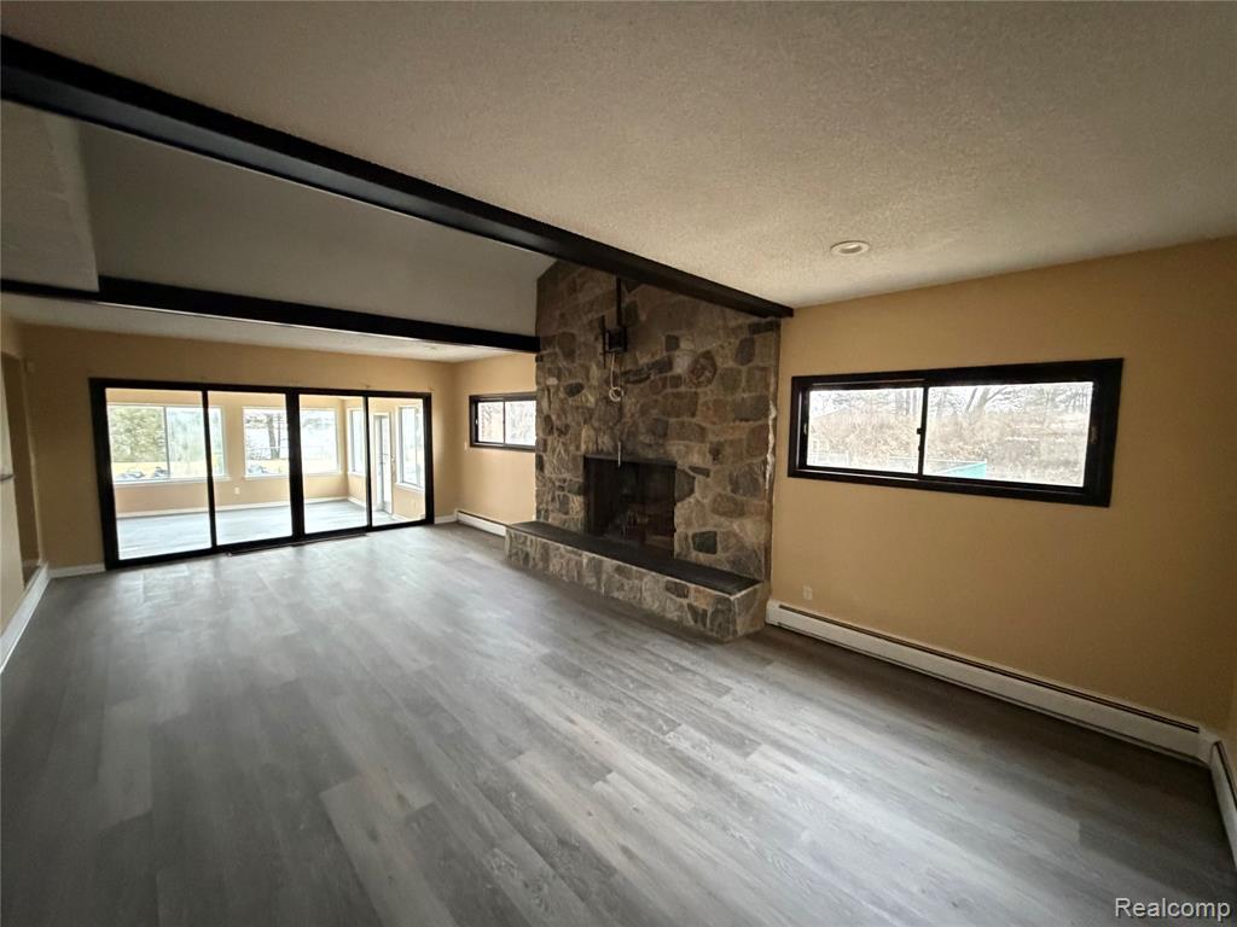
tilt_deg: -5.4
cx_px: 618
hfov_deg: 102.1
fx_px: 500
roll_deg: +0.2
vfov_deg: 85.7
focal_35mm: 14
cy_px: 464
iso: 1250
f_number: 2.2
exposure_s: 1/60
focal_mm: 2.22
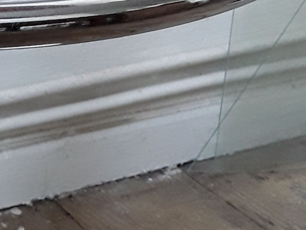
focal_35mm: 94
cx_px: -68
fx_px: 831
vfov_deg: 15.2
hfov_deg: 19.6
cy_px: 276
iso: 160
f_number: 1.9
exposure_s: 1/17
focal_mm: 2.91
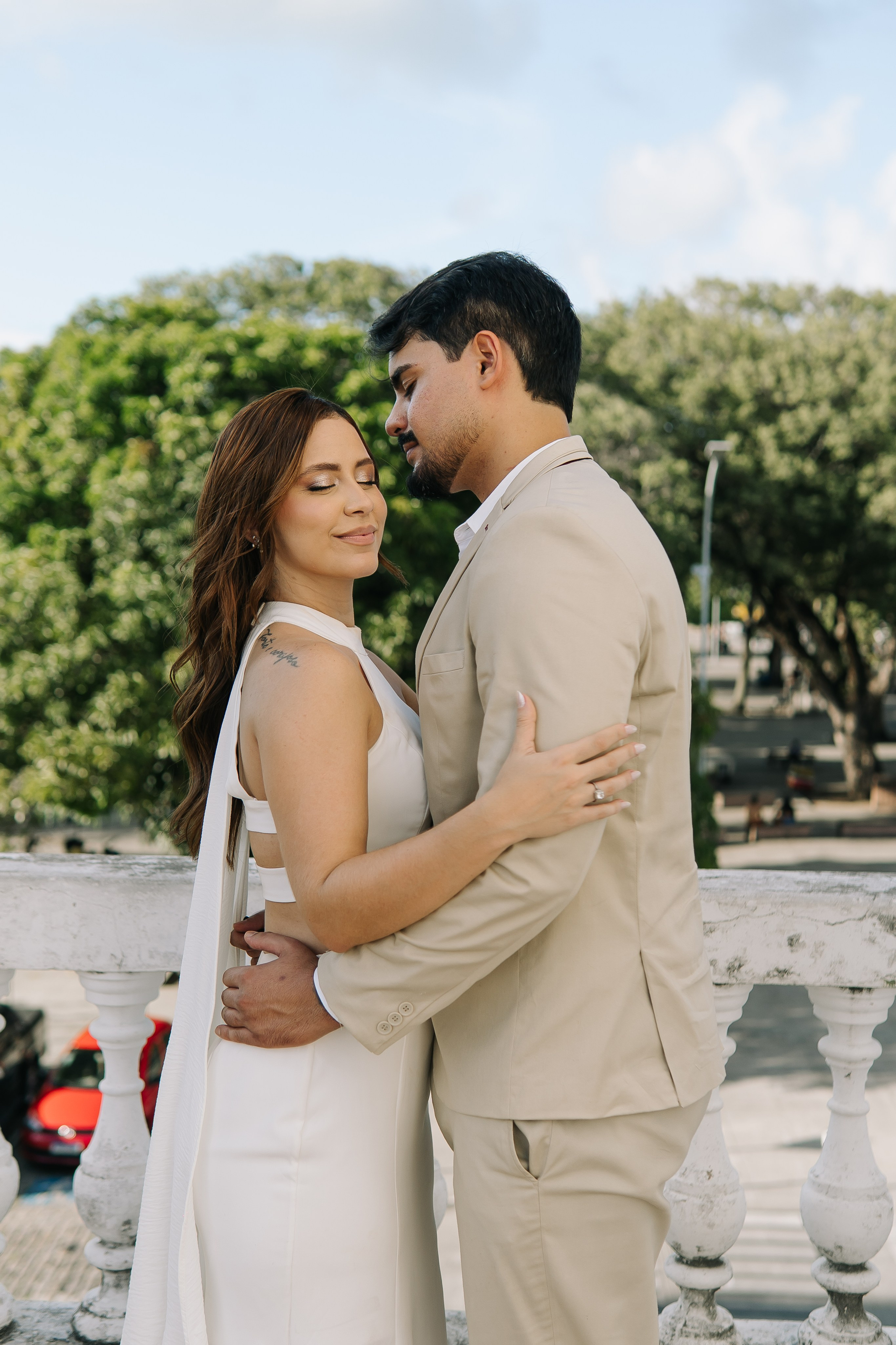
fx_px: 1680
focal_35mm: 45
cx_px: 448
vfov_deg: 43.6
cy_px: 672
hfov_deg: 29.9
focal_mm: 30
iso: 100
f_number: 2.5
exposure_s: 1/800
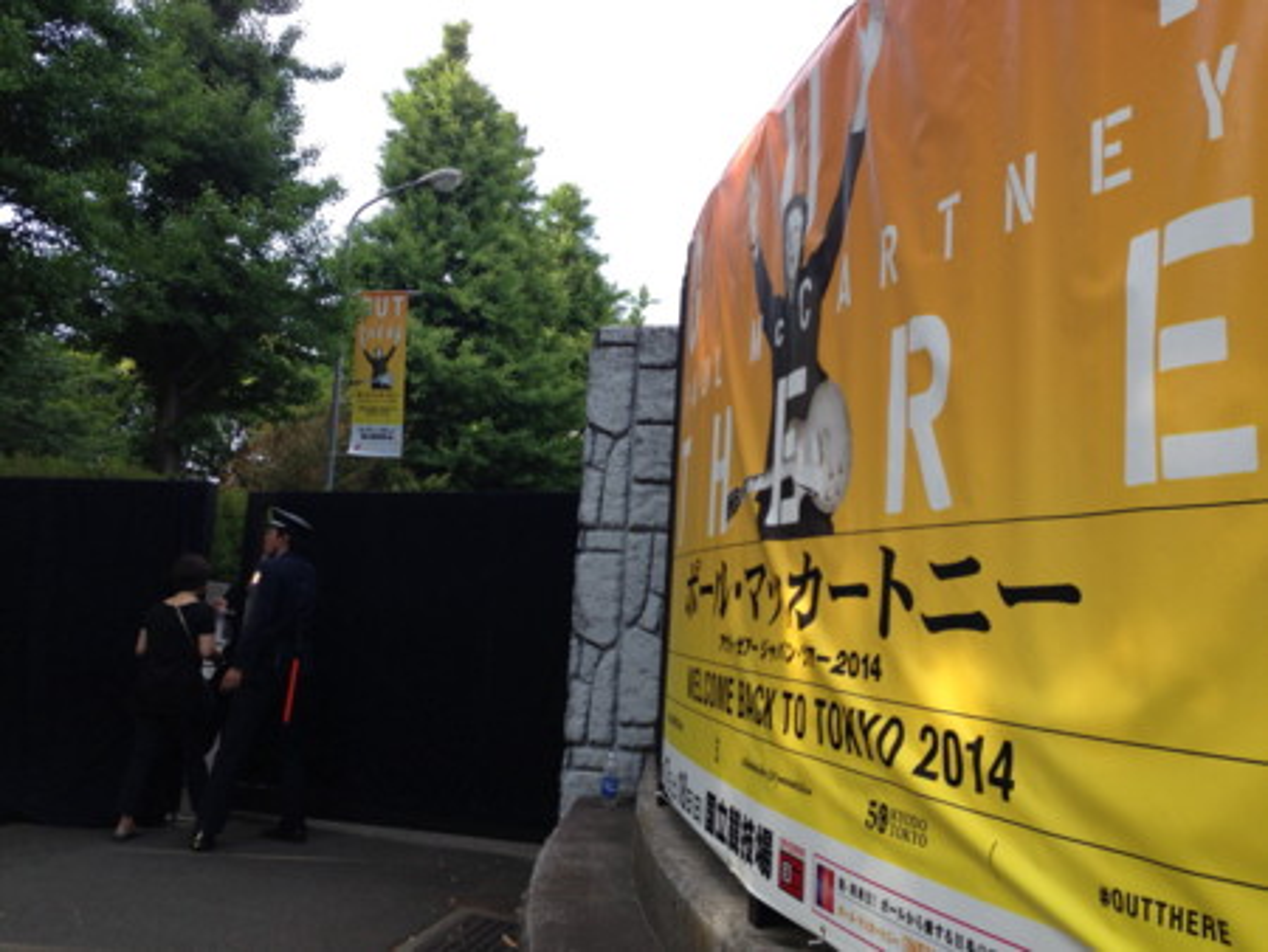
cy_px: 476
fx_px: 1209
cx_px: 634
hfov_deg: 55.3
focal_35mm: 33
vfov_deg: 43.0
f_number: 2.4
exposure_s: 1/252
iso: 50
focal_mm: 4.13
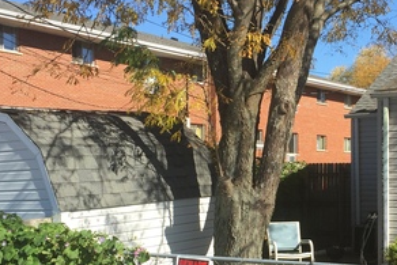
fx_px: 728
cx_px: 290
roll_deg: +0.8
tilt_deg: -1.8
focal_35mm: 66
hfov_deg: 30.1
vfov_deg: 20.6
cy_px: 175
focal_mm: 4.15
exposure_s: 1/1276
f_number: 2.2
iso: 32
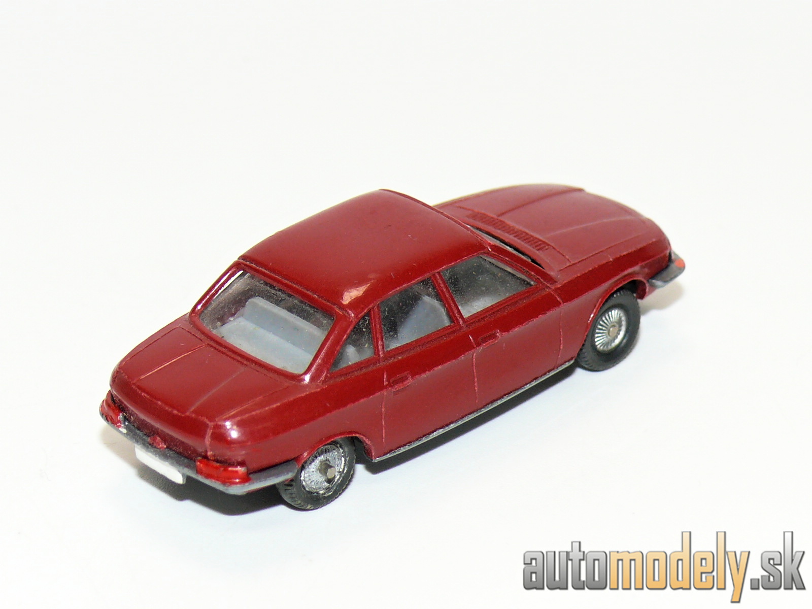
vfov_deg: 10.2
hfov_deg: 13.5
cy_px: 304
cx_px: 406
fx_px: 3425
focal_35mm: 146
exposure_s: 1/30
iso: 100
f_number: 4
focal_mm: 17.3
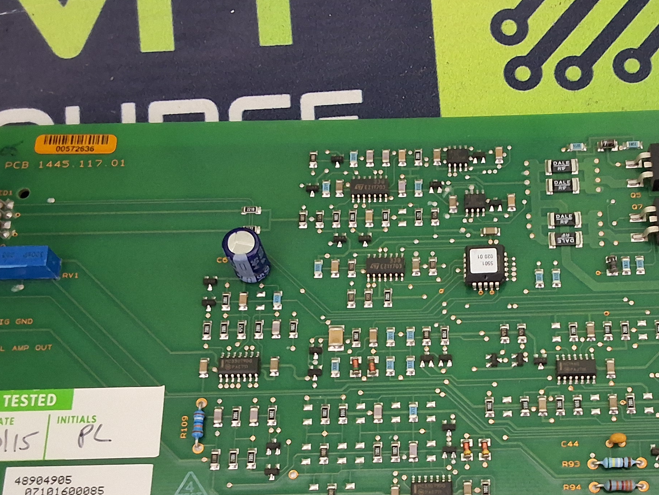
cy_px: 410
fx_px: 952
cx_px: 482
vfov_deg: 28.4
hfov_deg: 37.4
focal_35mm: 50
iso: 320
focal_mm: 2.91
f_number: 1.9
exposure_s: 1/20
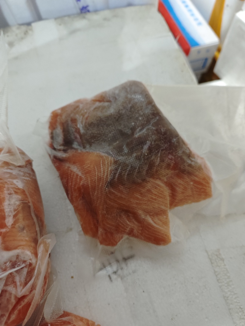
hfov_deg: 58.9
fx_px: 217
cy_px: 163
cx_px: 122
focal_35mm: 23
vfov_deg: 73.9
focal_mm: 6.55
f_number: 1.6
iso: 1600
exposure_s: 1/25
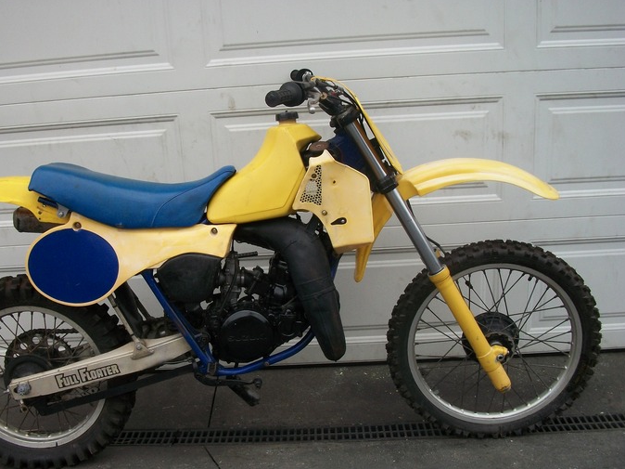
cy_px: 273
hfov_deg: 48.8
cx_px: 266
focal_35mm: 38
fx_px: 686
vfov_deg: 37.6
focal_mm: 5.7
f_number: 5.5
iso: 80
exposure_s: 1/250
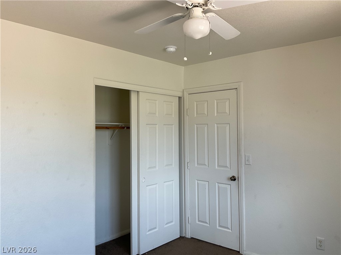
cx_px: 170
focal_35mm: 29
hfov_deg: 61.7
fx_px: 286
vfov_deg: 48.2
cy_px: 128
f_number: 1.8
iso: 40
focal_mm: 3
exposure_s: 1/120
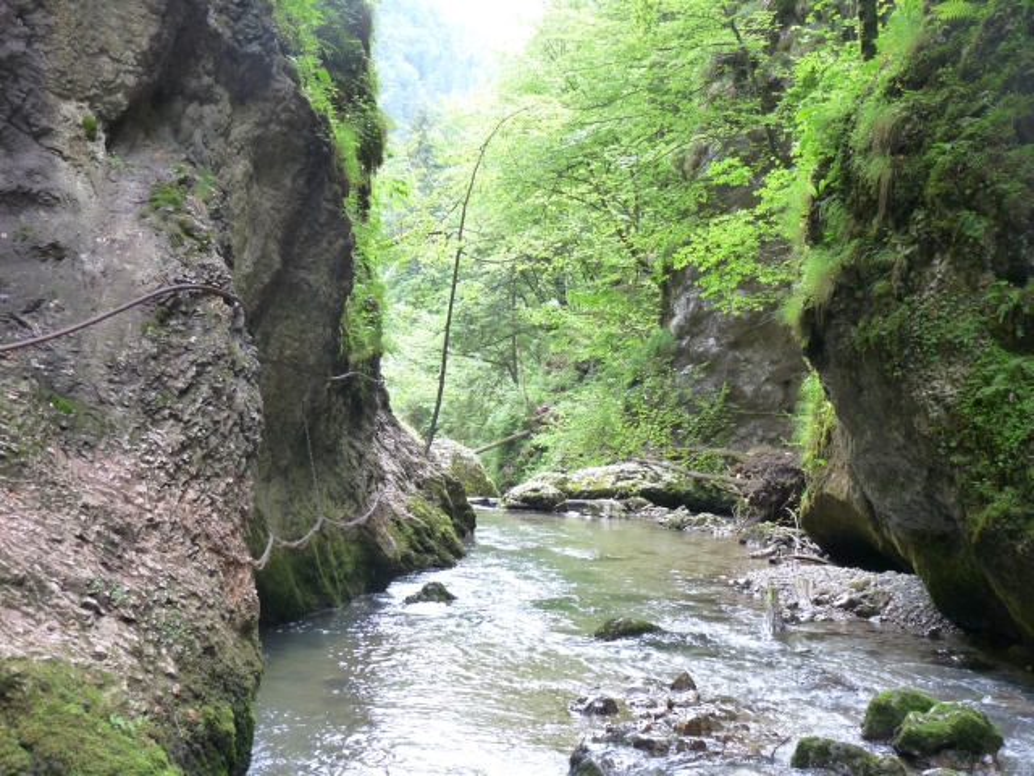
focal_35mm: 44
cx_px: 517
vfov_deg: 32.9
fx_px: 1314
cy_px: 388
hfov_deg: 42.9
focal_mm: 7.8
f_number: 3
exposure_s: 1/30
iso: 200
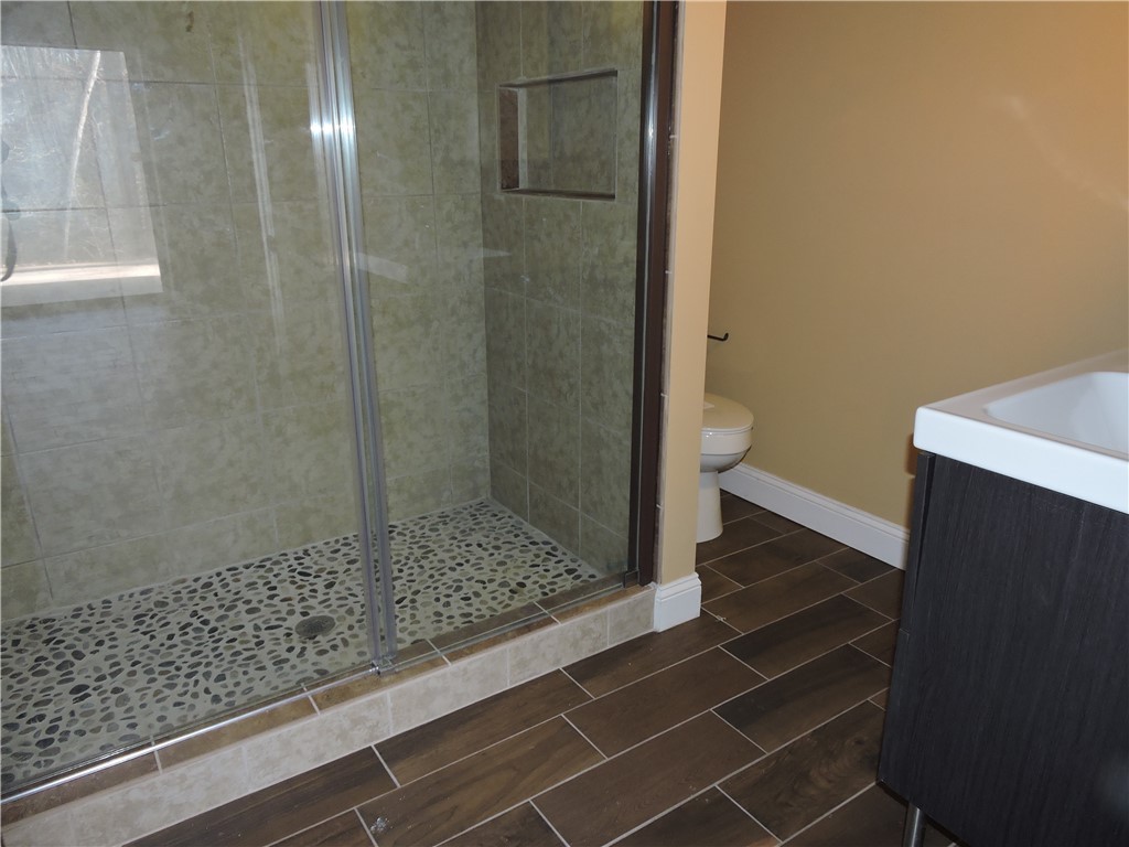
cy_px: 424
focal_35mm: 24
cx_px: 564
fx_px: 783
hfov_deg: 71.6
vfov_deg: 56.8
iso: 200
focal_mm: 4.3
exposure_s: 1/30
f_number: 3.3
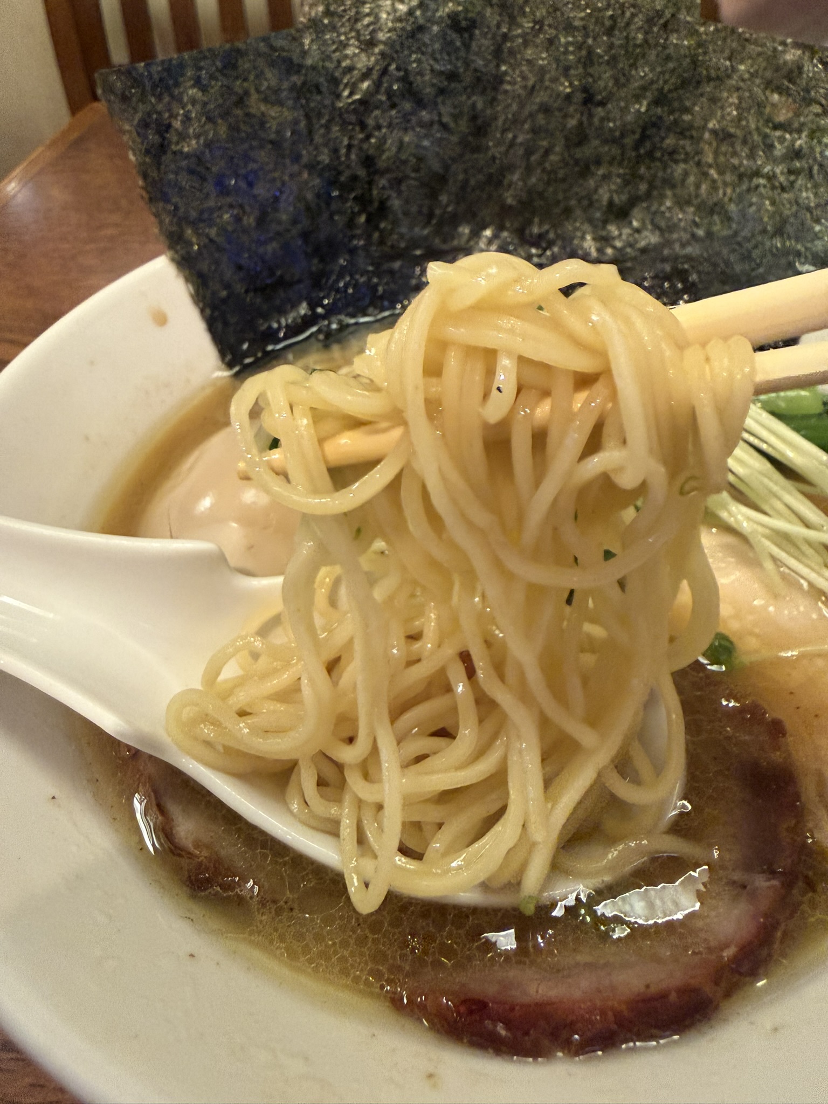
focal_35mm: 24
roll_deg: +2.7
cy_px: 552
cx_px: 414
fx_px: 765
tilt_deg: -40.6
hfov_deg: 56.8
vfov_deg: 71.6
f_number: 2.2
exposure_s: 1/50
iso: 500
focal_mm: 2.22
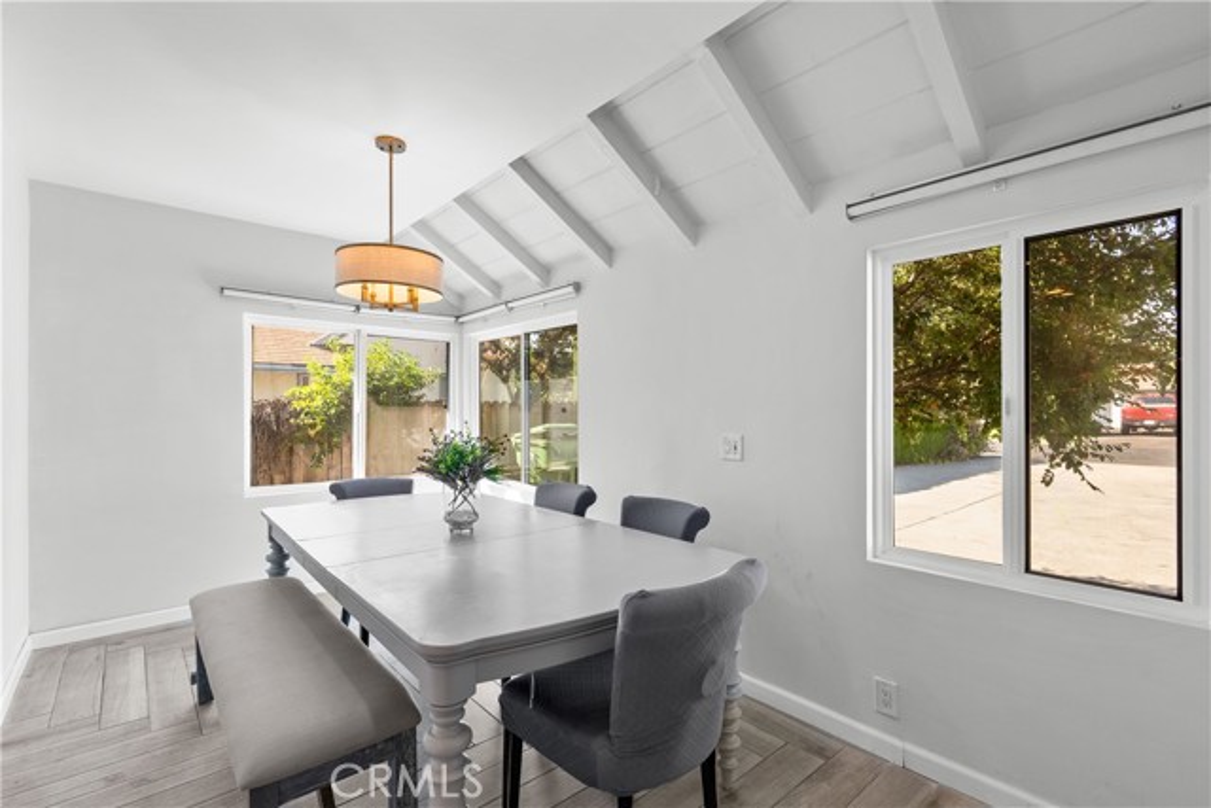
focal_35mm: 16
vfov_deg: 73.8
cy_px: 404
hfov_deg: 96.7
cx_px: 606
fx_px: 538
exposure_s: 1/30
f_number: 8
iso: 1250
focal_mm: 16
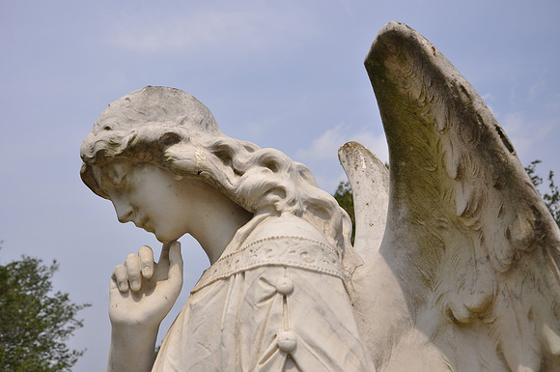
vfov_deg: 31.8
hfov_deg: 46.5
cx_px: 280
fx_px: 652
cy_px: 186
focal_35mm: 42
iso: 200
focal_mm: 28
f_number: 8
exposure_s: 1/250
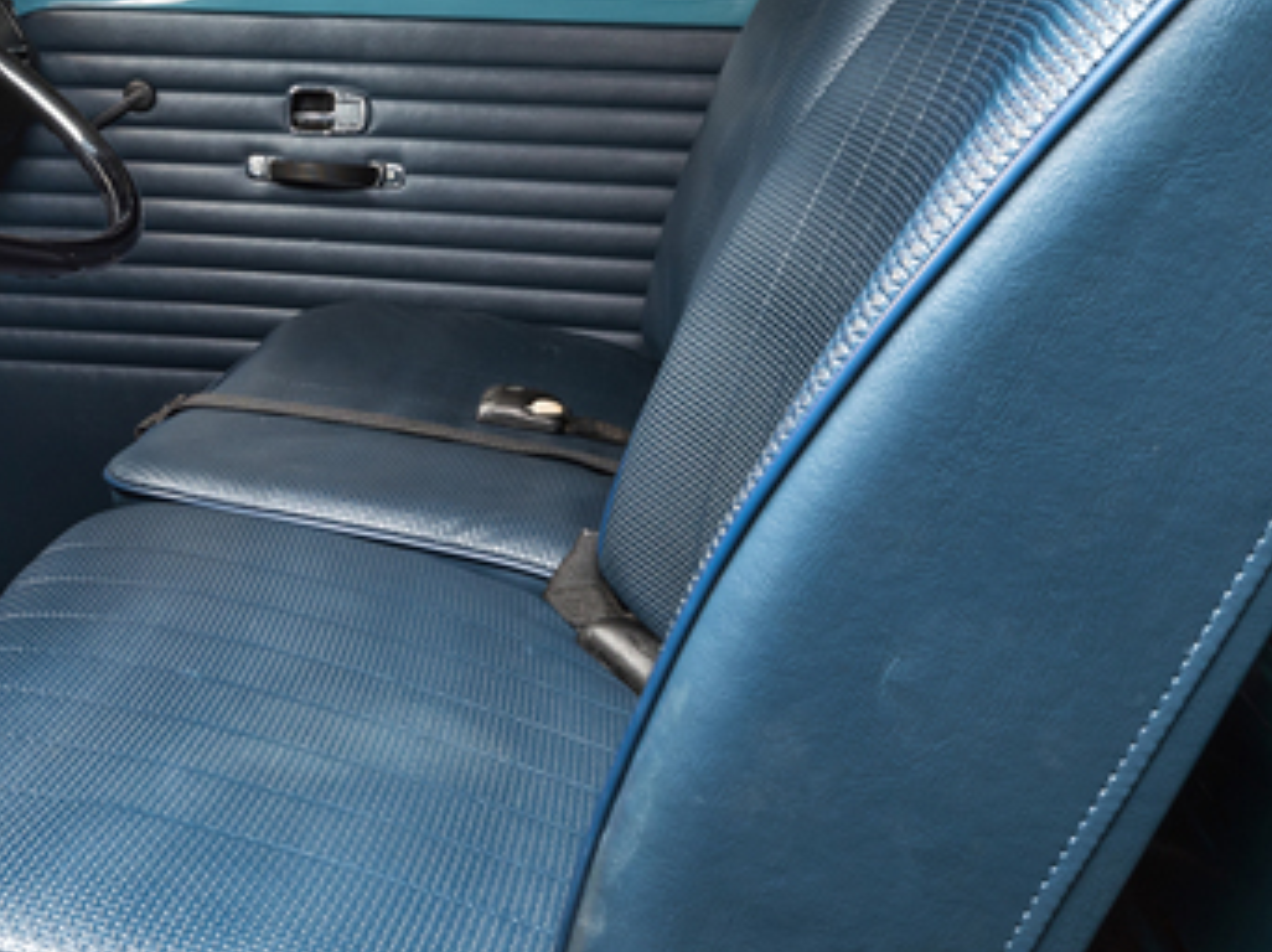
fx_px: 1652
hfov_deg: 40.3
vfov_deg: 32.0
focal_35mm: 45
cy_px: 374
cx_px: 245
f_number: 10
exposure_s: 1/200
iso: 400
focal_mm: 16
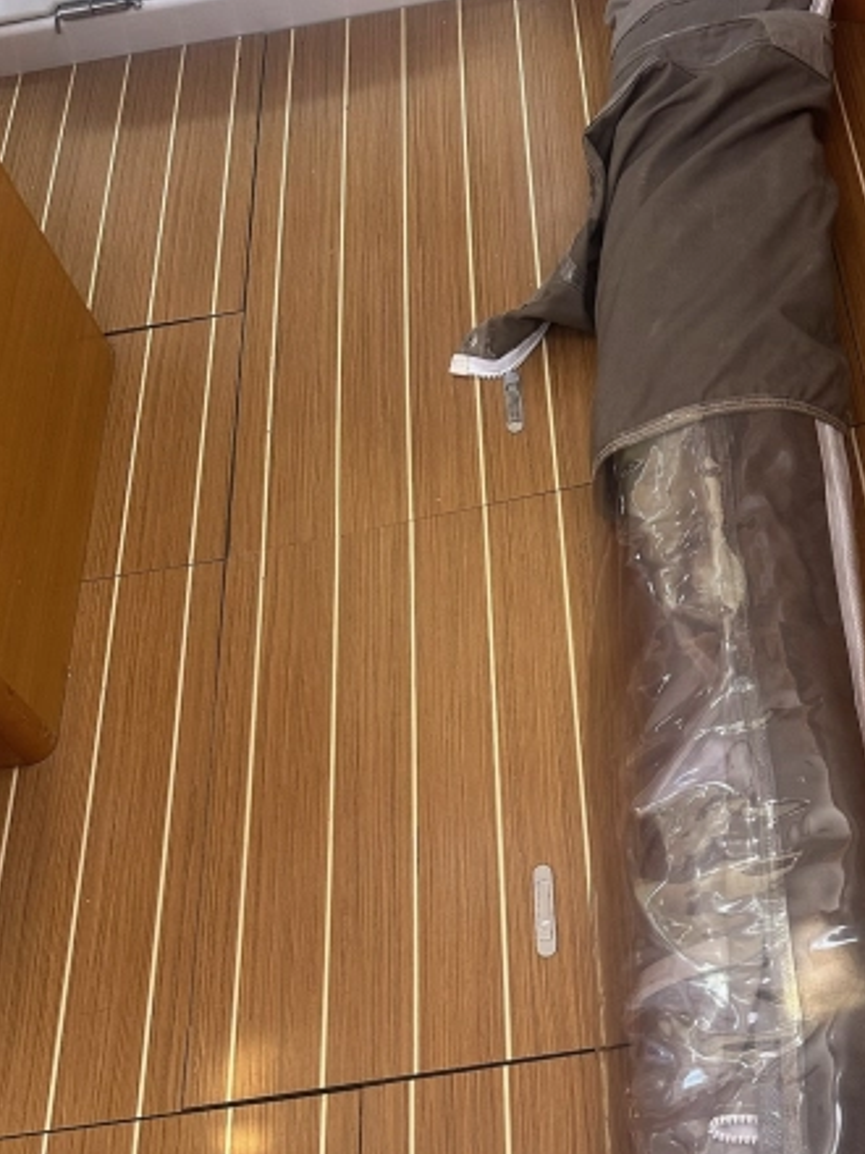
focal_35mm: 40
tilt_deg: -59.6
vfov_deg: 45.5
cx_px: 695
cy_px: 834
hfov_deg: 34.8
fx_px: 1333
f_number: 1.78
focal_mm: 6.86
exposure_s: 1/96
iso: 250
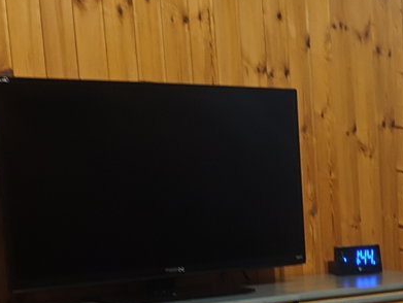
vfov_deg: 15.1
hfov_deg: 17.8
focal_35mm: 94
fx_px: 1095
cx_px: 664
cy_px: 373
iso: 2500
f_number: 1.65
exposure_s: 1/25
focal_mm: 6.19
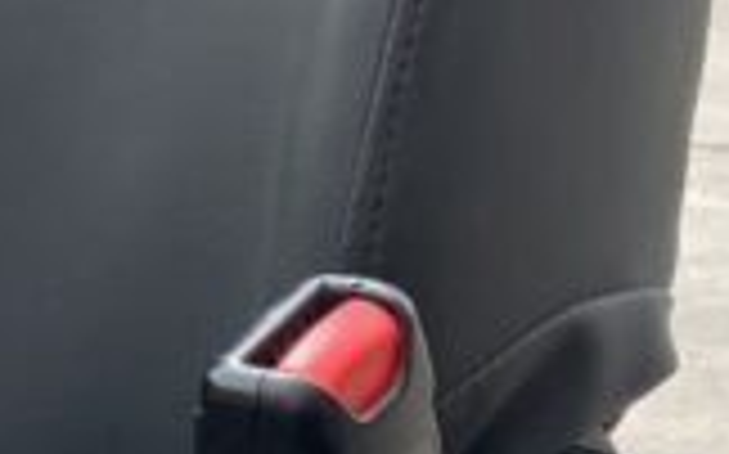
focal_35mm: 194
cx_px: -297
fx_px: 3852
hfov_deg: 10.5
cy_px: 279
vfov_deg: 6.8
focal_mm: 3
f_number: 1.8
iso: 16
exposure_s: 1/739
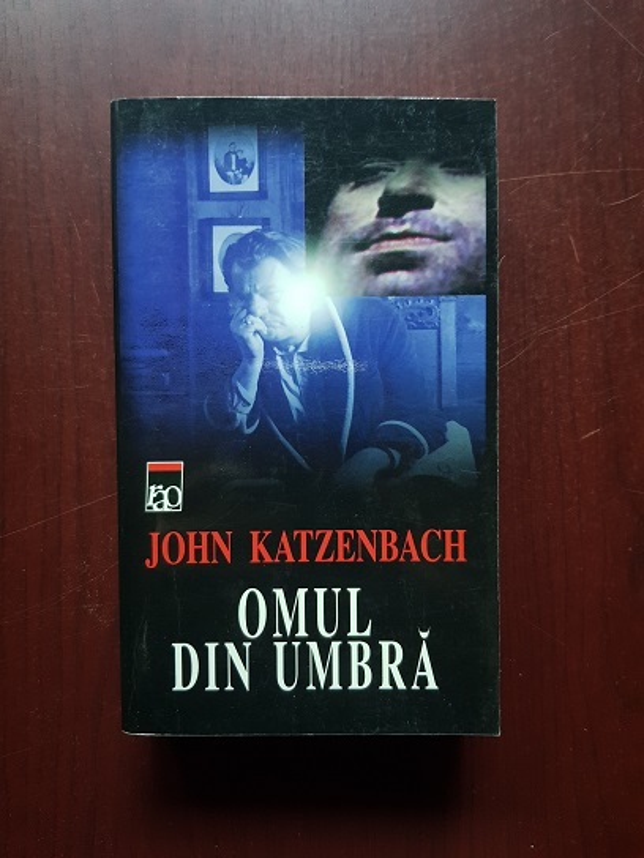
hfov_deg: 53.1
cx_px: 322
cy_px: 429
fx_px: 645
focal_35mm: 26
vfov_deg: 67.3
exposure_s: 1/11
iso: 200
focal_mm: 4.3
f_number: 1.7
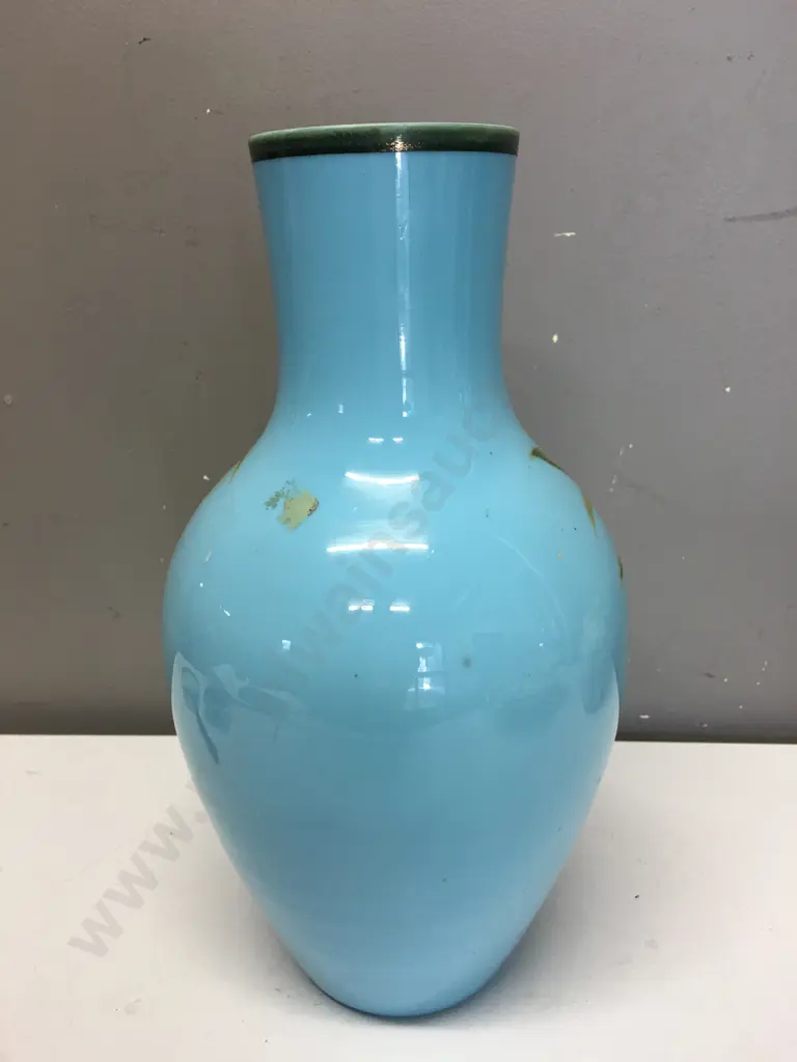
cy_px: 531
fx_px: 890
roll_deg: +0.1
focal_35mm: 29
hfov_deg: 48.2
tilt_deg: -16.9
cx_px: 398
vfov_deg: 61.7
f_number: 2.2
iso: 32
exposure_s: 1/33
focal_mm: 4.15
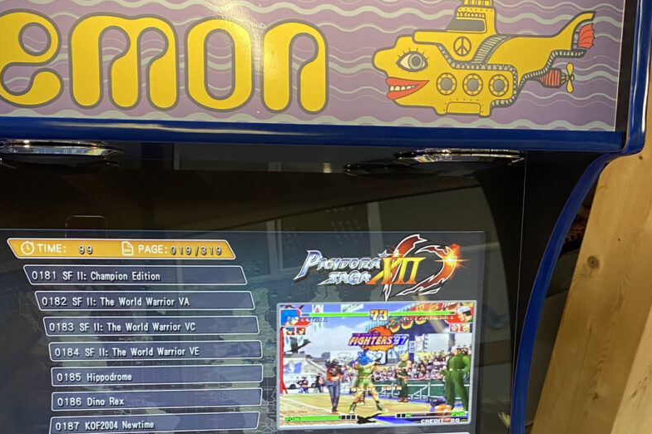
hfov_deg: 37.5
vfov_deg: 24.0
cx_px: 278
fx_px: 959
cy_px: 466
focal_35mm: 53
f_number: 1.8
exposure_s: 1/50
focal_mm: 4.25
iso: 100
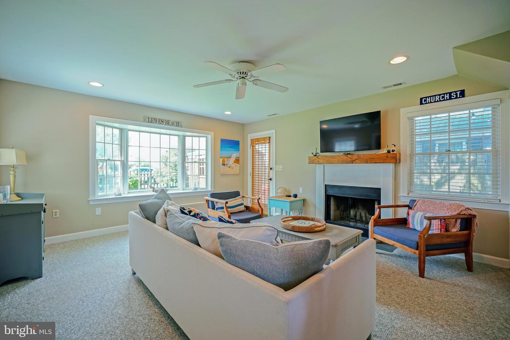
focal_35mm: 15
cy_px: 170
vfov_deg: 77.3
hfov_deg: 100.4
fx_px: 212
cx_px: 255
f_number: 2.8
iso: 125
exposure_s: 1/30
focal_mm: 10
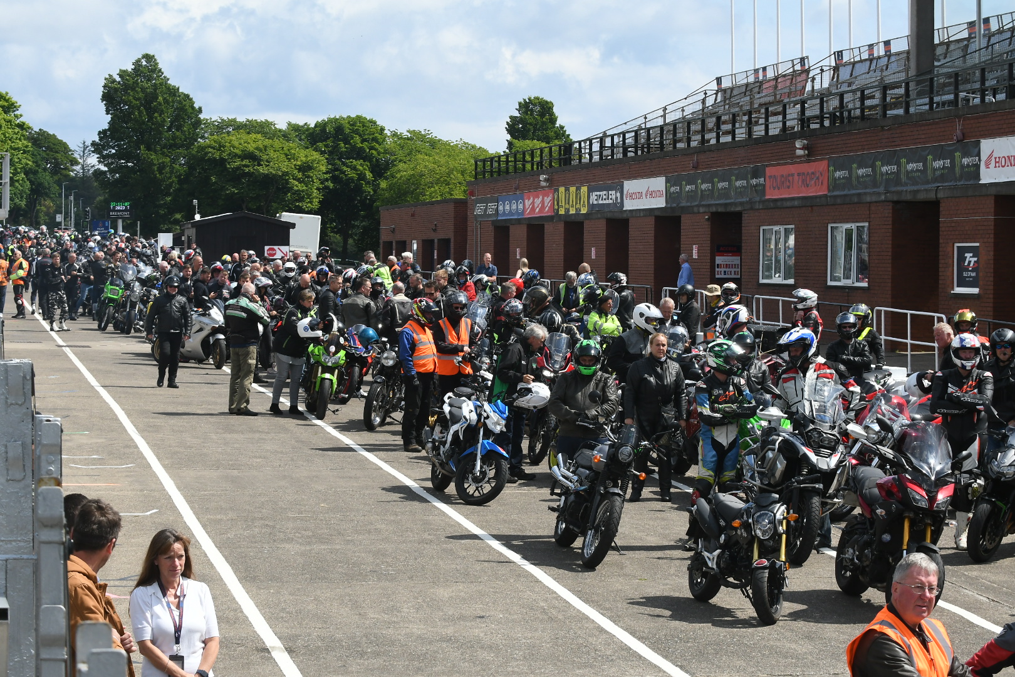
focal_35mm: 105
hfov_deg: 19.5
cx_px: 508
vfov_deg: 13.0
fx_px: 2960
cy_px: 338
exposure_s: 1/1000
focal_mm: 70
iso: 640
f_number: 16
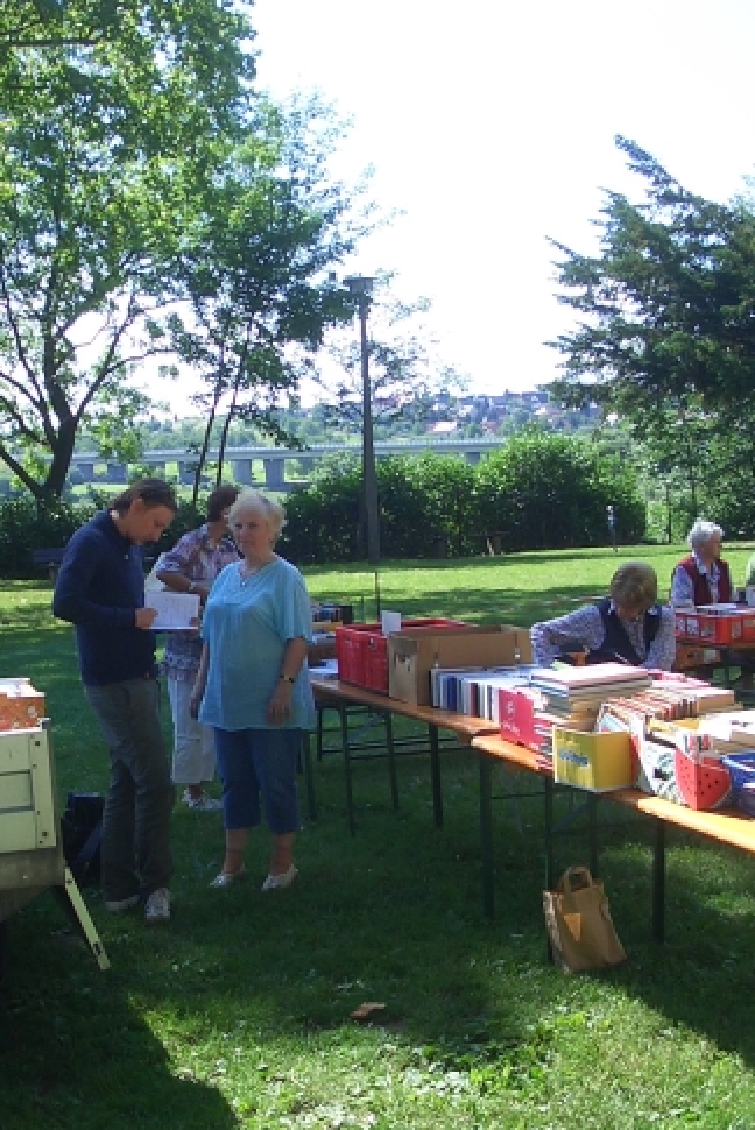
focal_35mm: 60
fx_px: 1885
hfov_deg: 22.5
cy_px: 606
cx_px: 214
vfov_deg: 33.4
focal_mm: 5.8
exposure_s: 1/200
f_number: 4.3
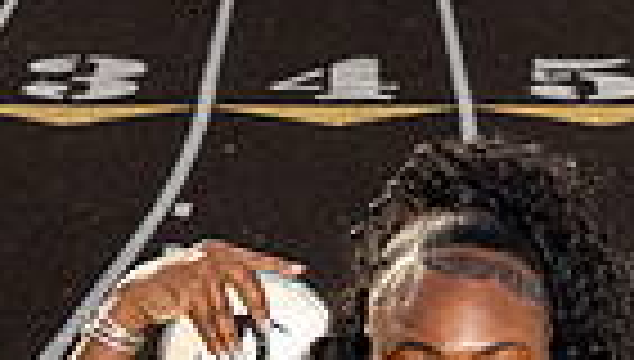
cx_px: 378
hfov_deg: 13.4
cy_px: 958
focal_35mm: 160
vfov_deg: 7.1
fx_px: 2695
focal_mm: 48
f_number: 10
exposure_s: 1/250
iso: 160
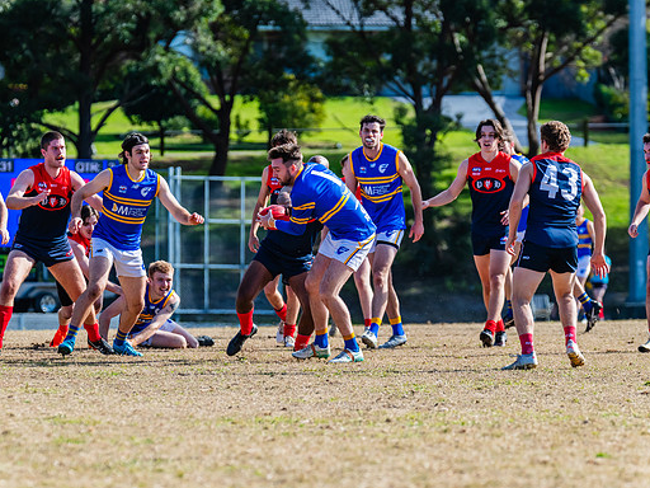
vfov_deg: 4.7
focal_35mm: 316
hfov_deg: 6.3
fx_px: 5934
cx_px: 305
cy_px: 245
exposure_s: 1/1600
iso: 640
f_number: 7.1
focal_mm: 290
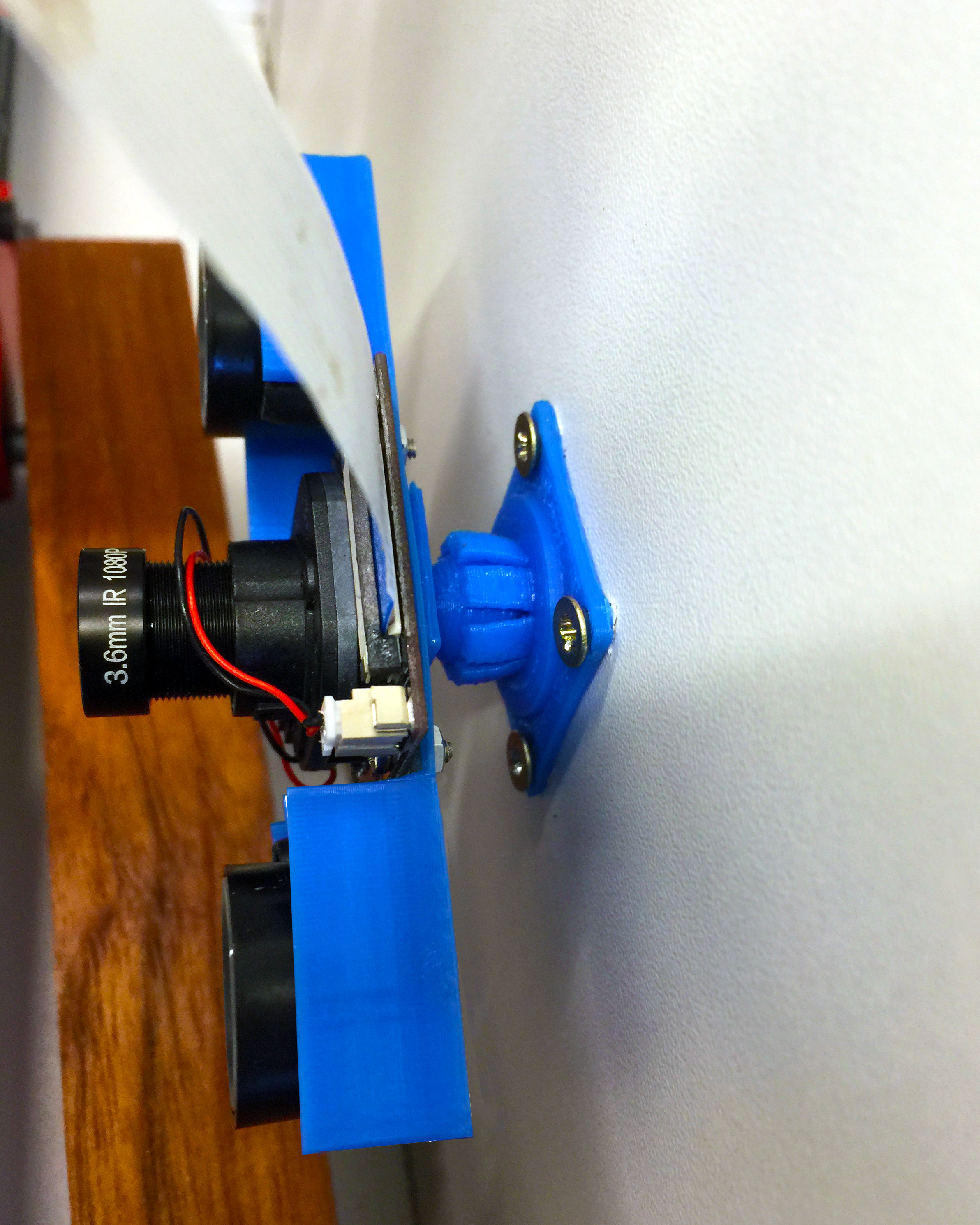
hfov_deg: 47.1
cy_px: 643
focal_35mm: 31
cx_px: 499
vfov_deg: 57.2
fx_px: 1124
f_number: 2.2
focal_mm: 4.15
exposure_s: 1/33
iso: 64
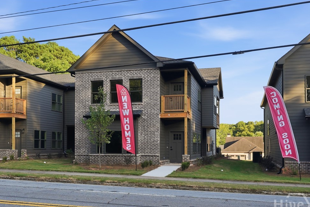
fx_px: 345
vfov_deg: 33.4
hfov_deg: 48.4
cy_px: 113
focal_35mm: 40
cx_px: 143
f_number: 5.6
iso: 100
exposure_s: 1/200
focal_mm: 24
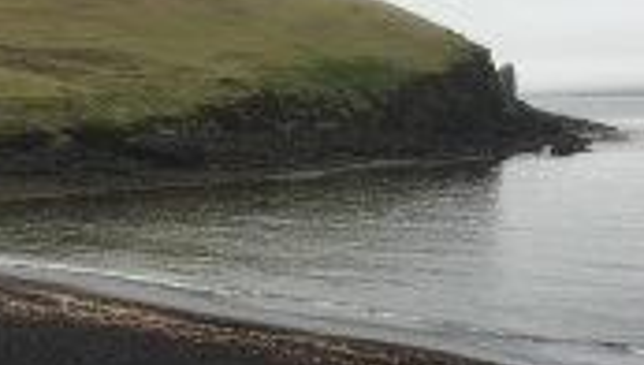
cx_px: 214
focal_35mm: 100
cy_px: 201
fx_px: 1711
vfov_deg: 12.2
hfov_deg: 21.2
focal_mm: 4.15
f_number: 2.2
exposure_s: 1/146
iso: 25
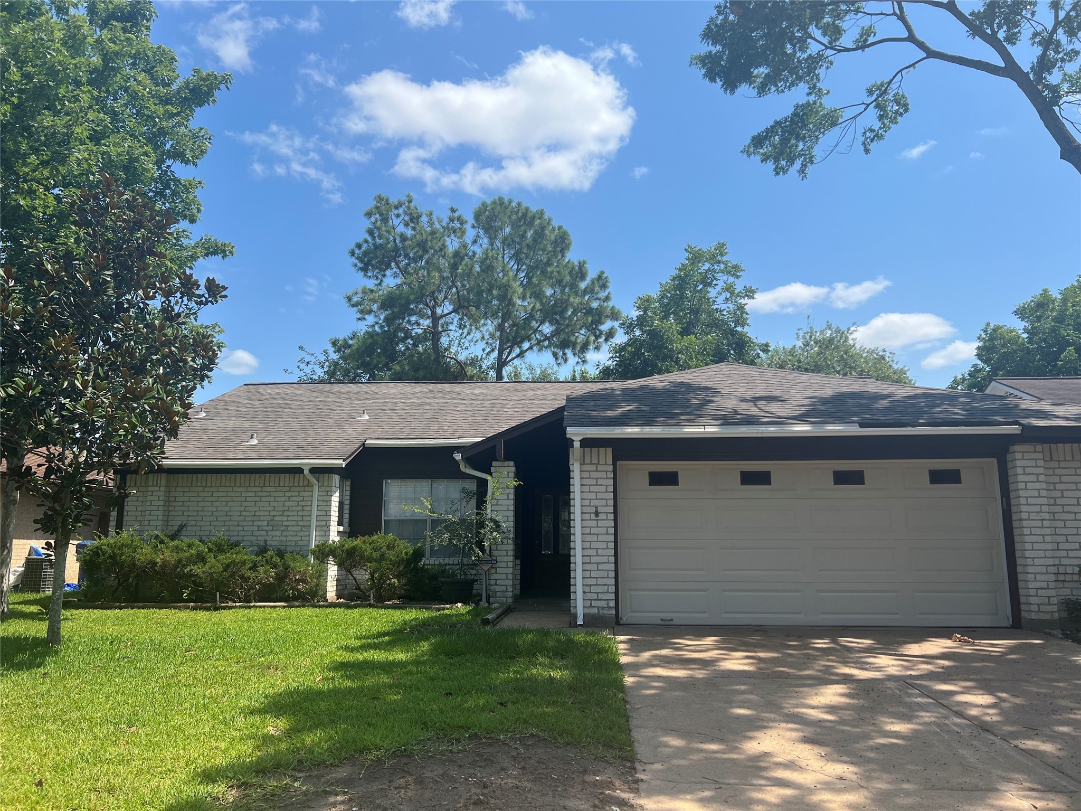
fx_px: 812
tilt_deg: +10.0
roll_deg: -0.4
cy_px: 406
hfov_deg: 67.3
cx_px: 540
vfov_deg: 53.1
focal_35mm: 26
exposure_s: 1/4274
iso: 50
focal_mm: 5.7
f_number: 1.5
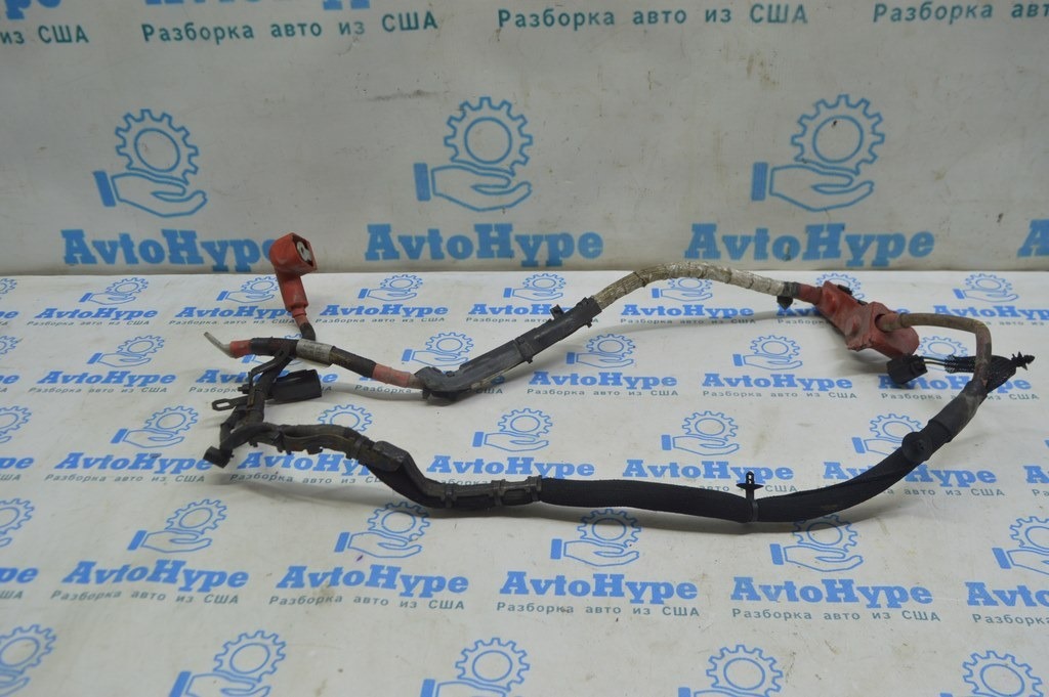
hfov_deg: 57.3
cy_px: 348
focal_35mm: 33
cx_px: 524
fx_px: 961
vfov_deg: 39.9
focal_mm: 22
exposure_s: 1/40
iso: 400
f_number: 5.6
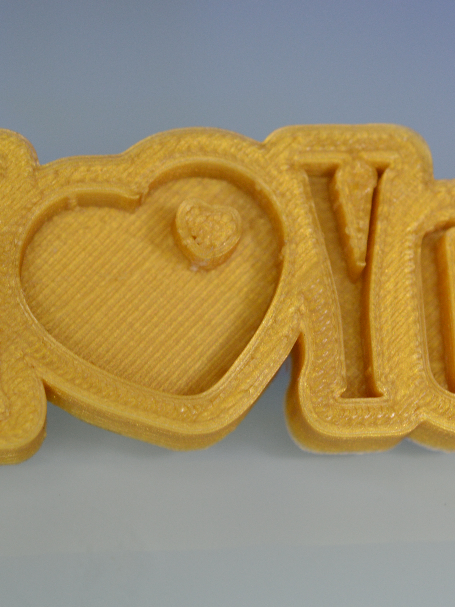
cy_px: 303
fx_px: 1525
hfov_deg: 17.0
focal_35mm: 87
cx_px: 250
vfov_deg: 22.5
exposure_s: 1/125
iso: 360
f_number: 8
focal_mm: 40
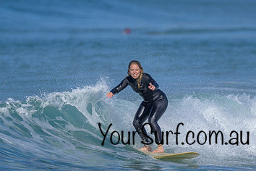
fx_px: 12721
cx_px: 163
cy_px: 77
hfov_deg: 1.2
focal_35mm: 1789
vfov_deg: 0.8
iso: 200
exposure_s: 1/2000
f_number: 6.3
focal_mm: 800
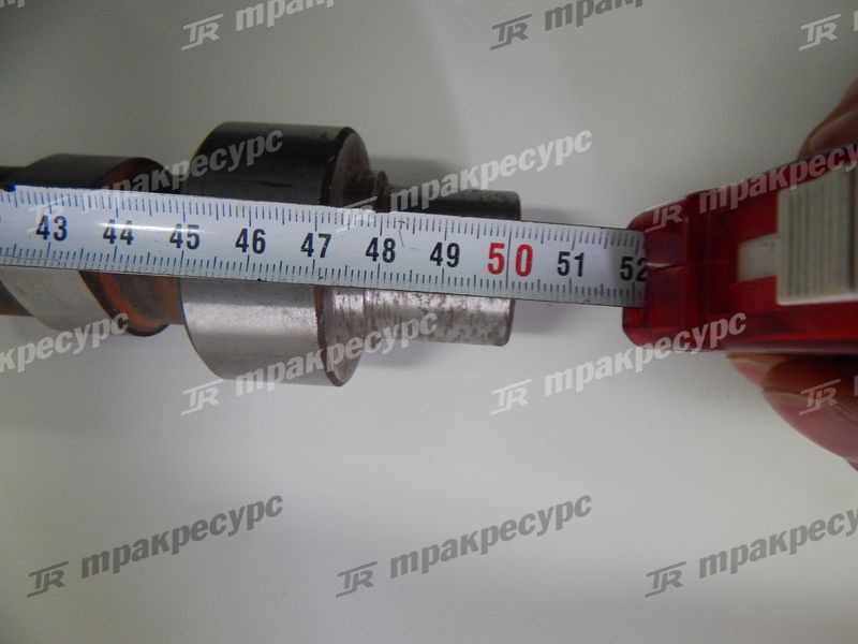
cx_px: 429
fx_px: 545
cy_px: 322
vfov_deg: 61.1
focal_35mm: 22
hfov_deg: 76.4
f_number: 3
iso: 360
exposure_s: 1/30
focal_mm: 4
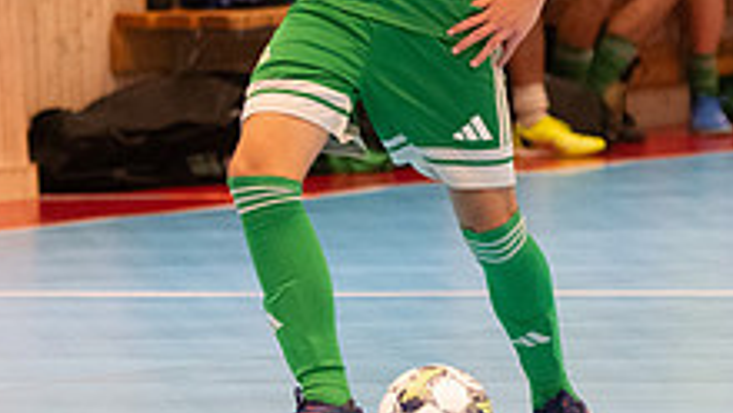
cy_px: 102
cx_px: 460
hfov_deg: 3.7
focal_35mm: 579
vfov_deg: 2.1
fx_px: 11259
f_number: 3.2
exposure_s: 1/640
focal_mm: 140
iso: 6400
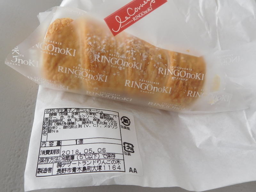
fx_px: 259
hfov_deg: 52.6
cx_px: 128
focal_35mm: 35
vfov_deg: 40.7
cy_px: 96
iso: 125
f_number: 3.8
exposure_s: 1/250
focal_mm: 6.2
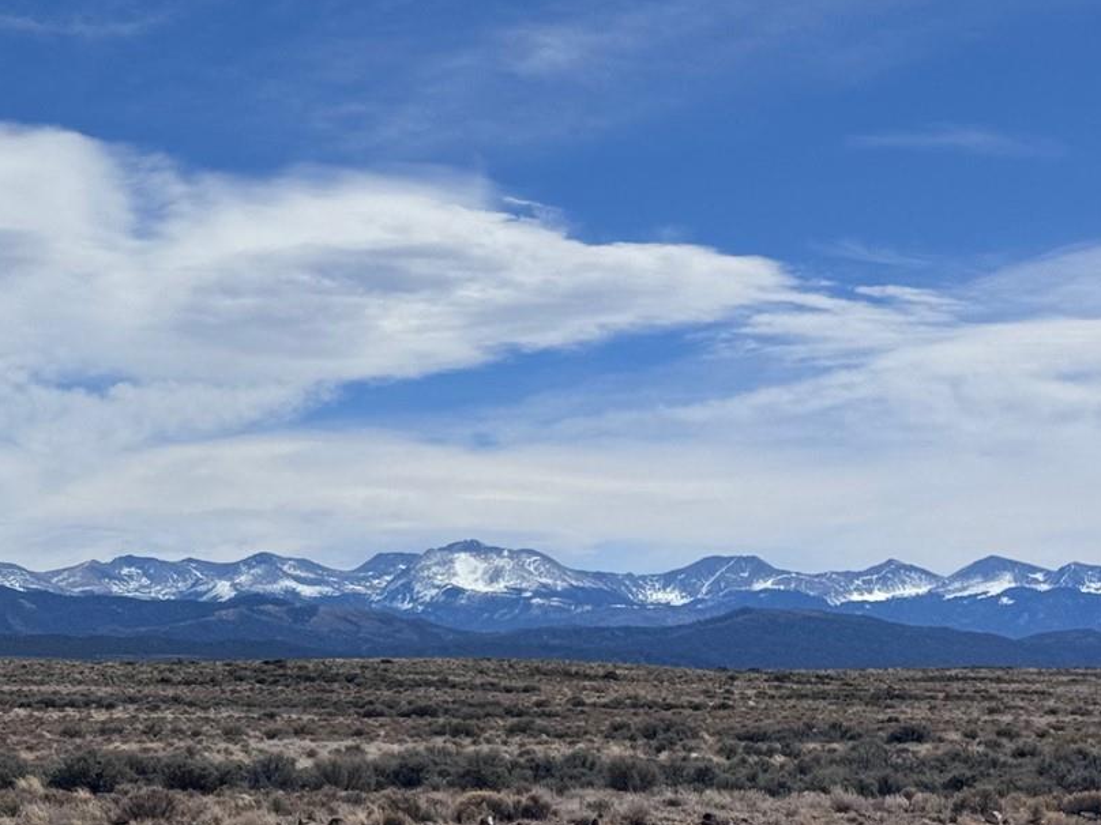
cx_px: 169
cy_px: 658
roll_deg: +0.0
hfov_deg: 20.3
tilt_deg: +0.1
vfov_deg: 15.5
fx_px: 3022
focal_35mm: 95
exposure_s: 1/12500
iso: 64
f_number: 1.78
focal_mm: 6.76
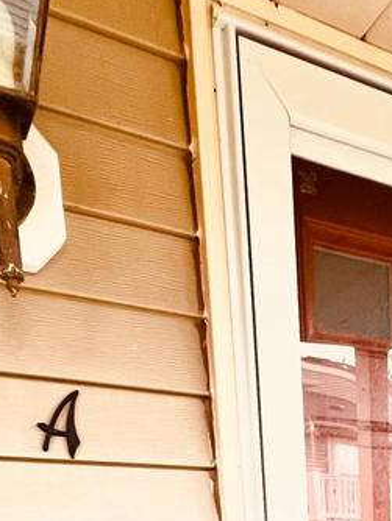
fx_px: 633
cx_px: 333
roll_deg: +3.5
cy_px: 749
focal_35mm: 42
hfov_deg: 33.1
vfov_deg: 30.0
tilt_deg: -13.3
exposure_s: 1/89
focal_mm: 1.57
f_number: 1.8
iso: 250
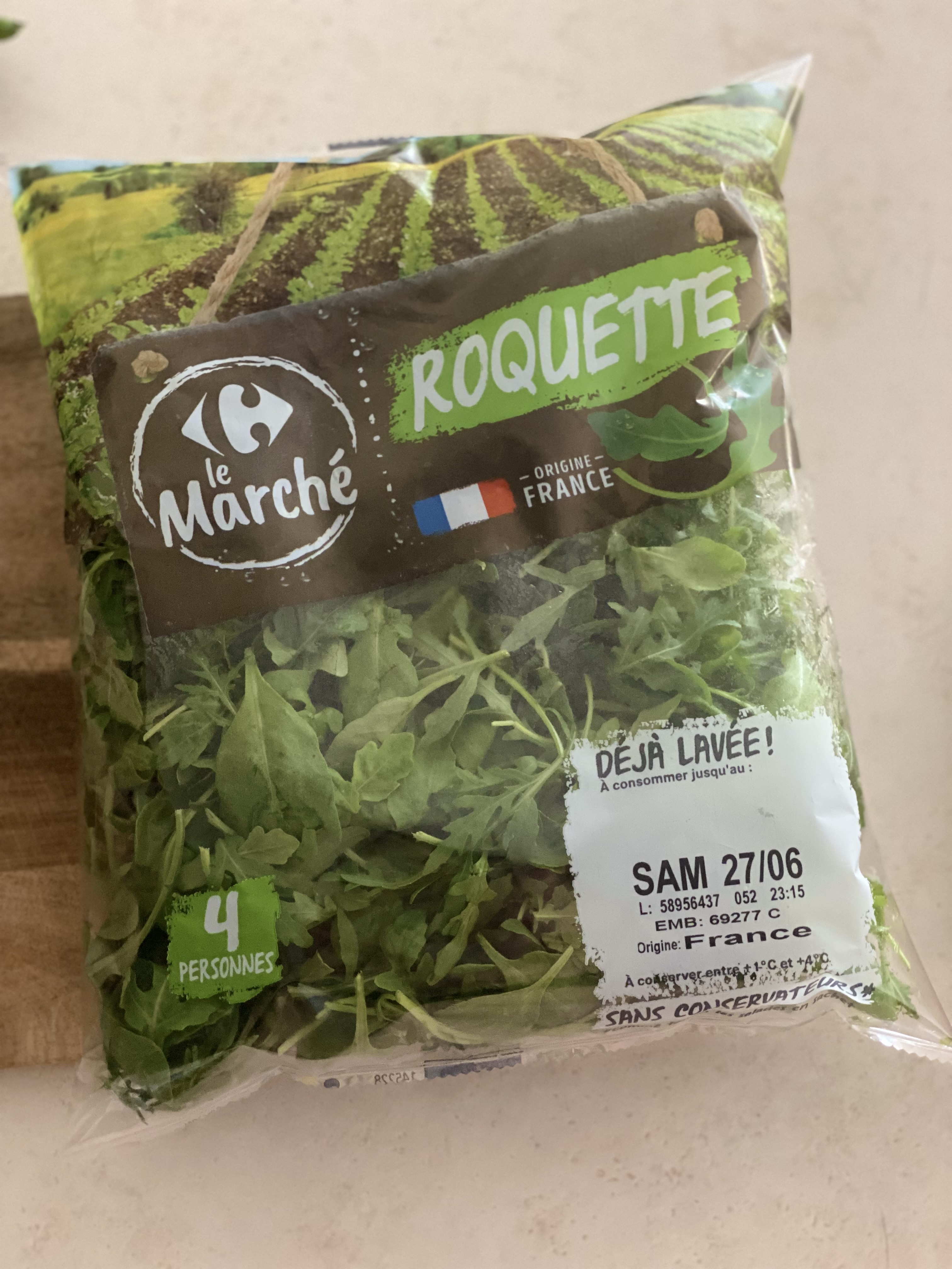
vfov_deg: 36.8
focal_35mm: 52
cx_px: 476
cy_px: 634
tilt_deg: -74.6
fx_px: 1907
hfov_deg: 28.0
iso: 500
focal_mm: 6
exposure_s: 1/23
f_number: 2
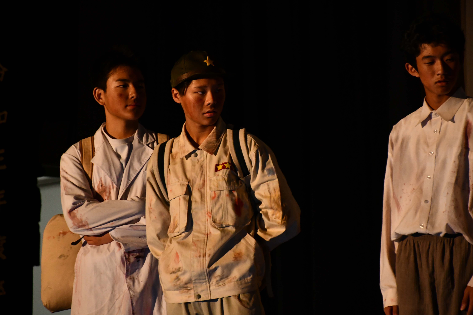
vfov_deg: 4.2
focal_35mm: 330
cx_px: 242
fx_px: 4335
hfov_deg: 6.2
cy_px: 165
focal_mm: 210
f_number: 6.3
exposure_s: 1/160
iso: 3200
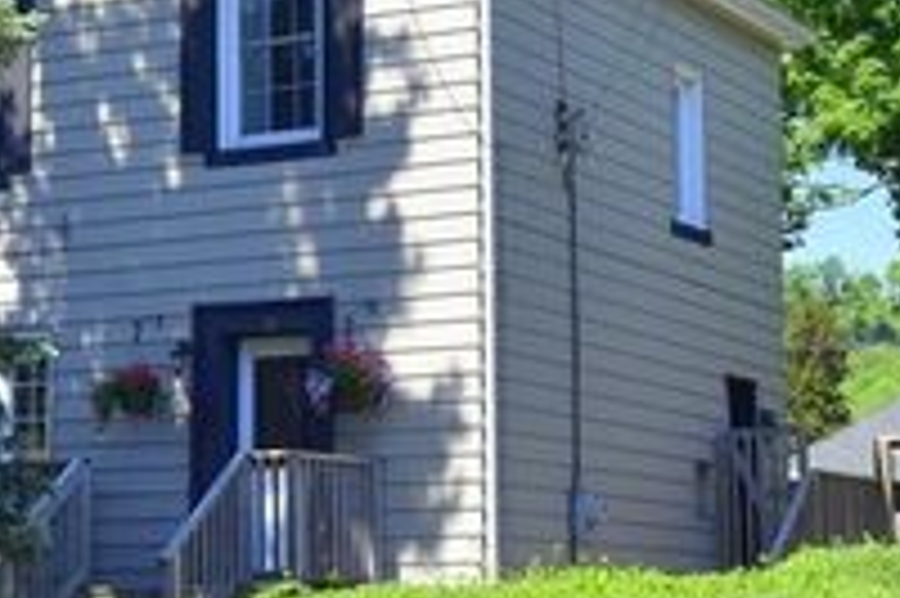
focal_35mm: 80
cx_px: 256
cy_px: 308
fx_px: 1998
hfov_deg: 25.2
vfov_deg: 17.0
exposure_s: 1/500
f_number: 11
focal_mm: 32
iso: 500
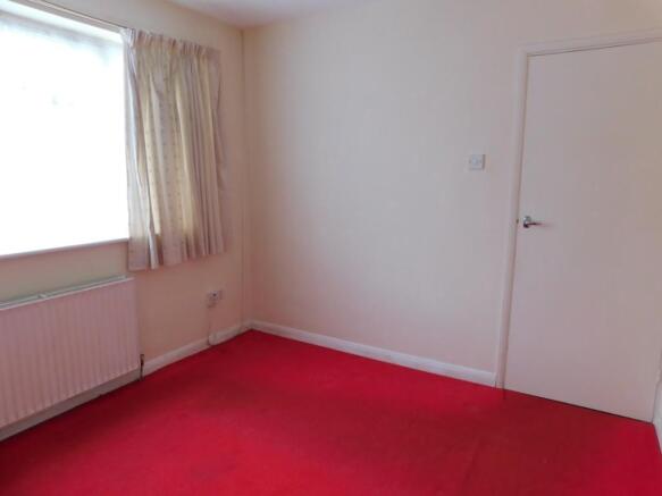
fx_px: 440
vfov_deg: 58.9
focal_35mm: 23
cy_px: 248
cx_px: 331
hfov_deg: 73.9
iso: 140
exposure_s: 1/30
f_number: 3
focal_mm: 4
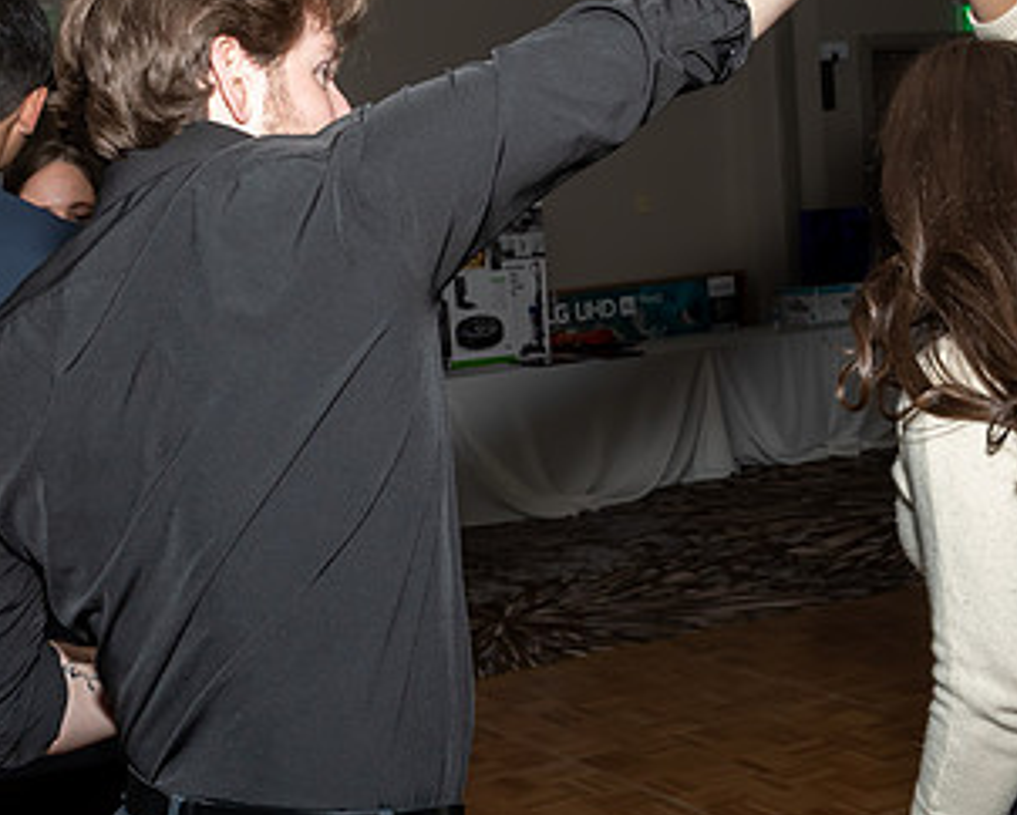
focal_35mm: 61
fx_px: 1837
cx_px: 520
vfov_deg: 25.0
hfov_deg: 30.9
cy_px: 403
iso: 400
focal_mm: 18
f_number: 6.3
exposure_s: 1/250
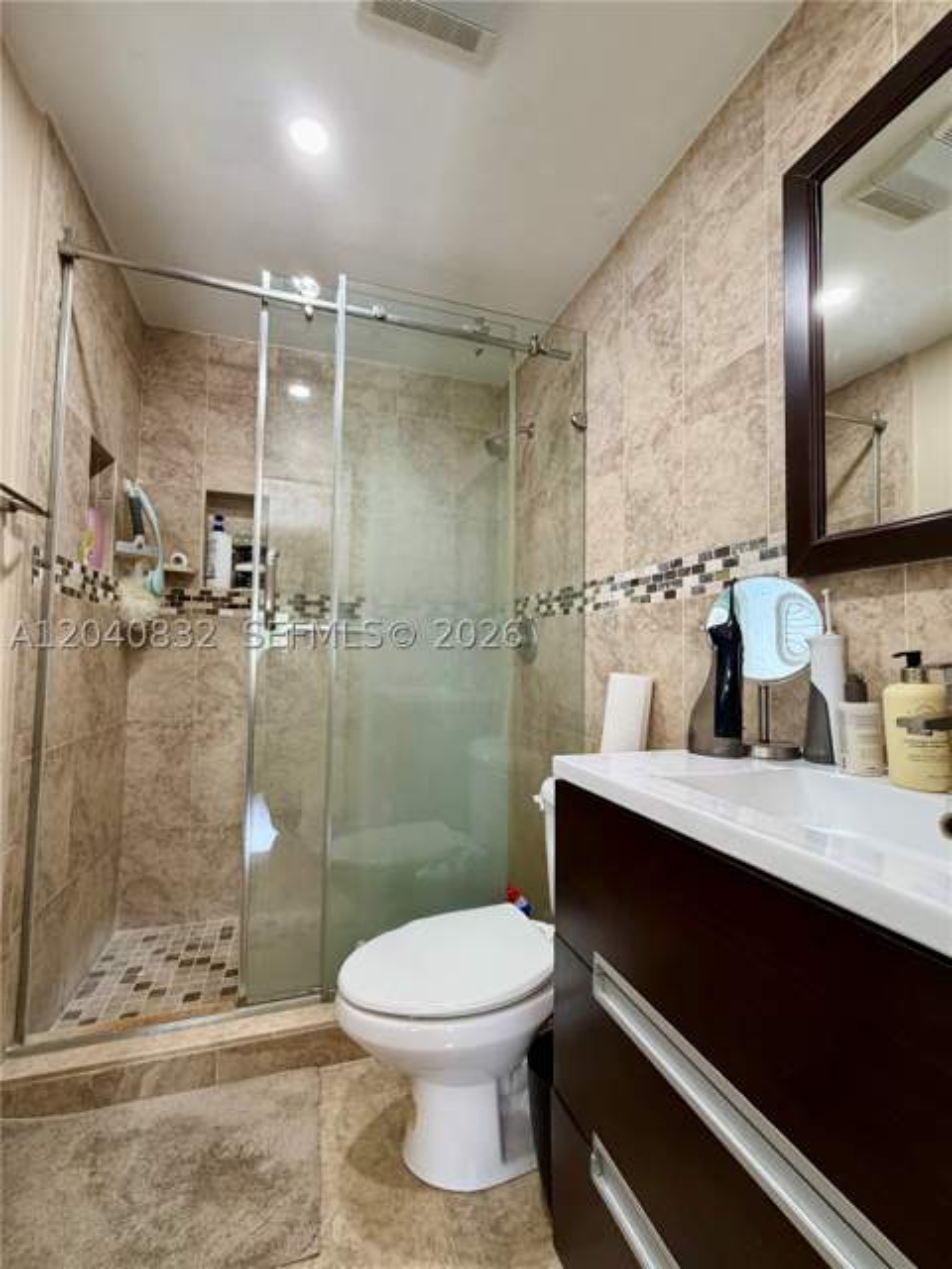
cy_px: 634
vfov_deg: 102.1
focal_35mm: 14
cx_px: 476
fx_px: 513
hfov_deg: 85.7
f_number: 2.2
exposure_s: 1/60
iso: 200
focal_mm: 2.22
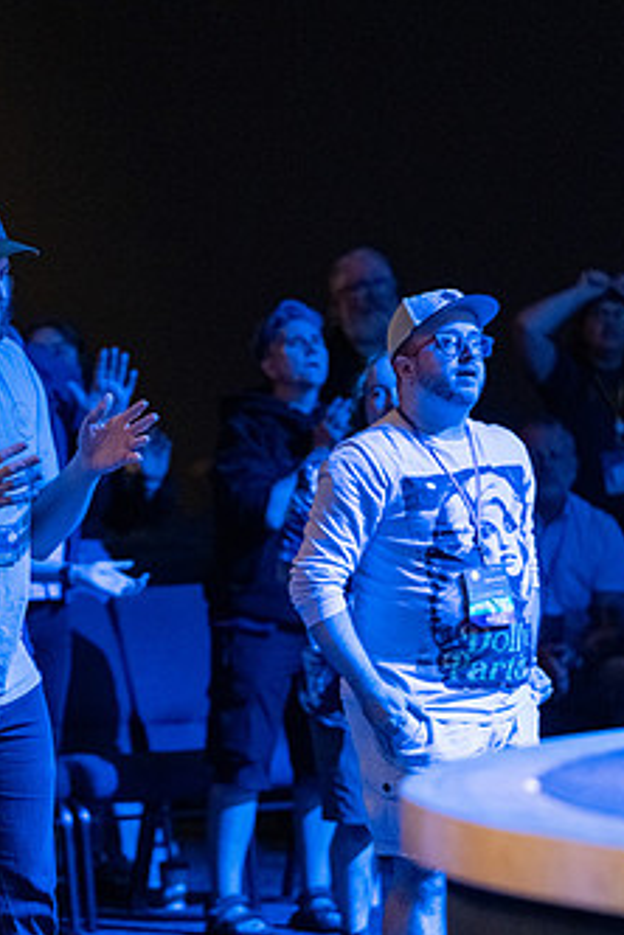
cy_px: 629
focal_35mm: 284
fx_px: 7383
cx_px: 211
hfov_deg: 4.8
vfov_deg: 7.3
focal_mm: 140
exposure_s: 1/80
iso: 6400
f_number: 2.8
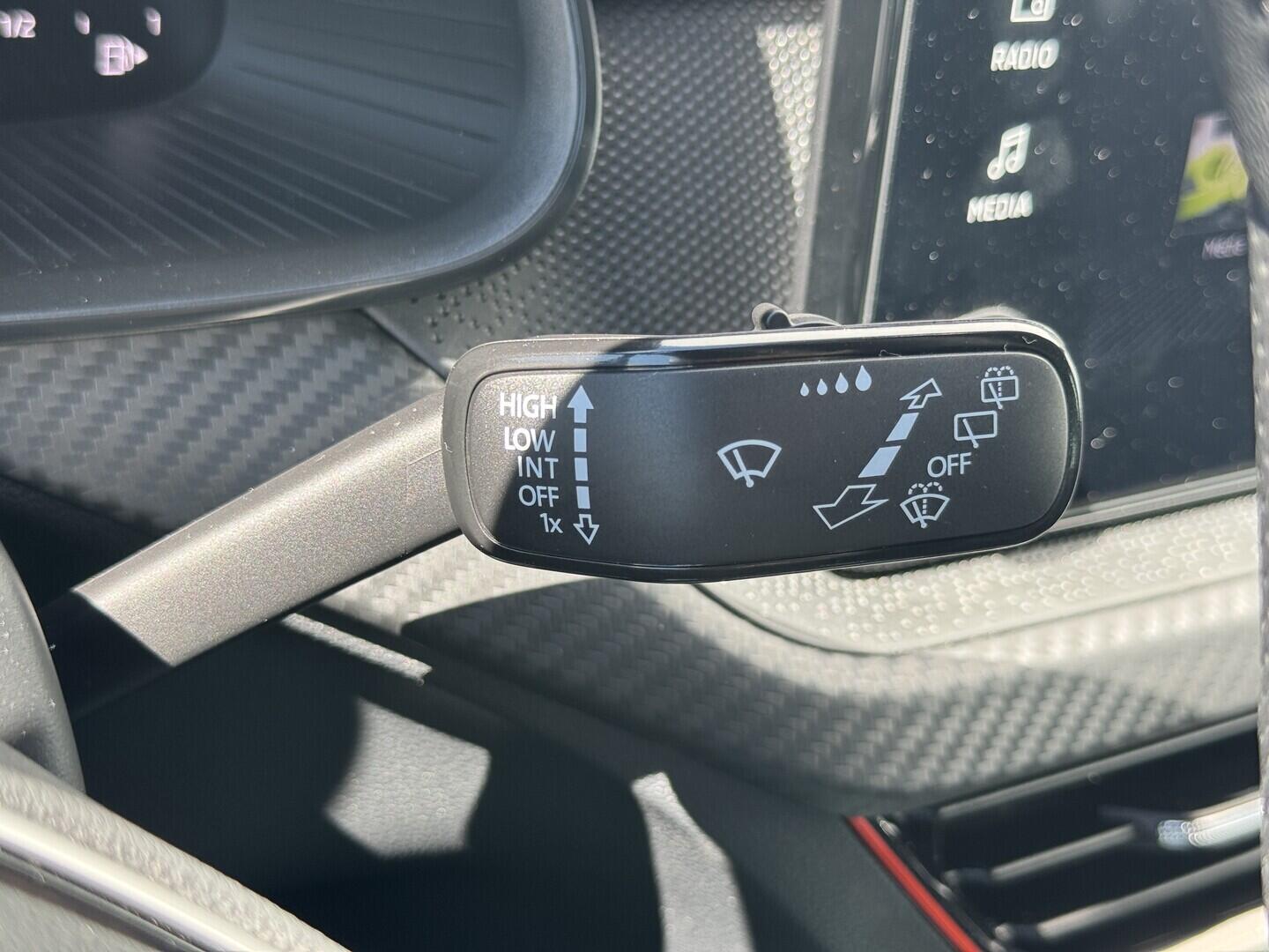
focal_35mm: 48
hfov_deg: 39.7
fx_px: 1760
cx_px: 634
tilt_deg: -33.0
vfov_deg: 30.3
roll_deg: -16.3
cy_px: 476
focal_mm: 6.76
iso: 50
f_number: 1.78
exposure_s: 1/133
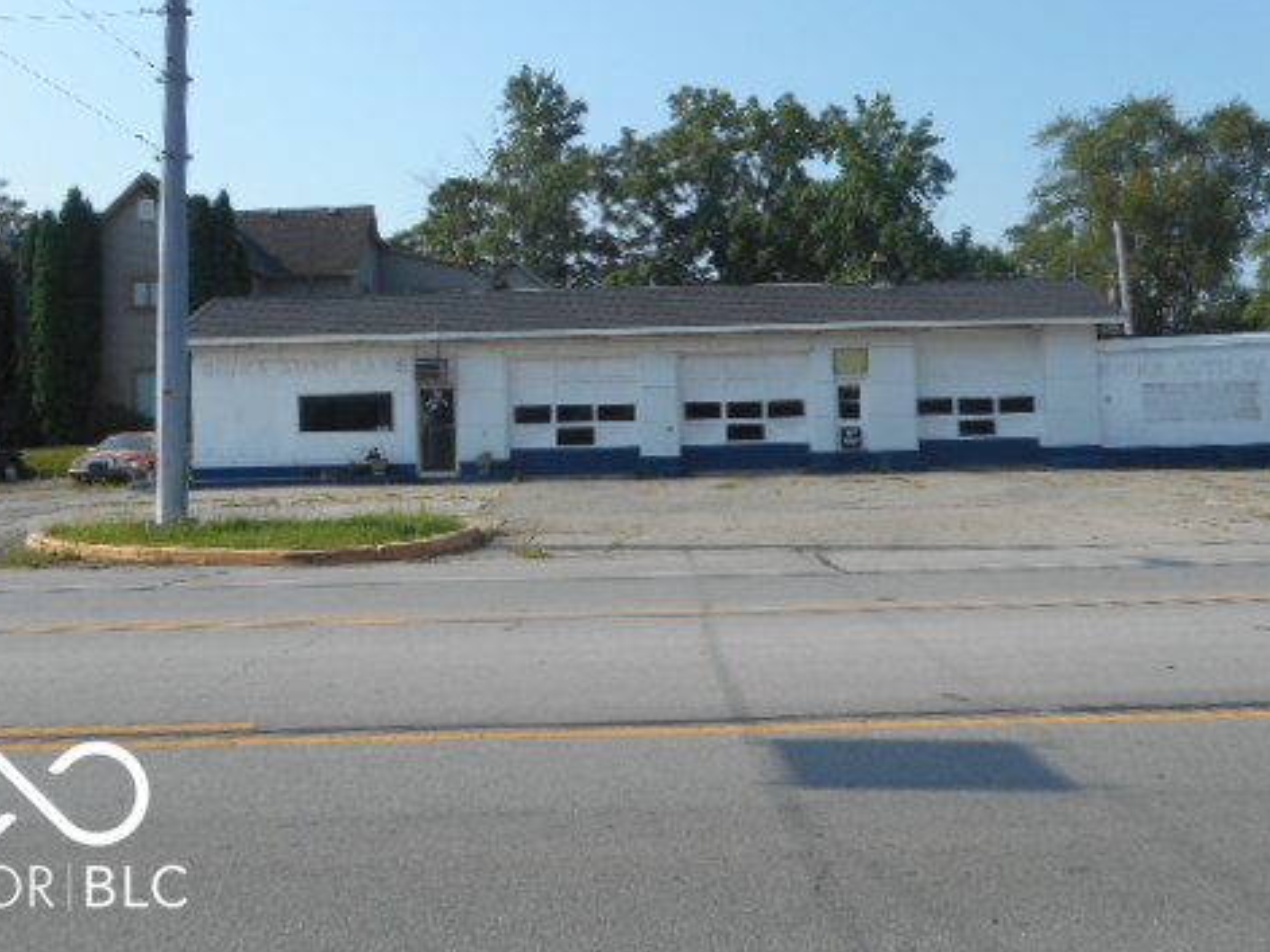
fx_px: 1247
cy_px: 334
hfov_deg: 54.0
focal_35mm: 34
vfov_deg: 41.4
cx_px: 655
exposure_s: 1/640
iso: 80
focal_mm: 4.5
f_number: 3.7
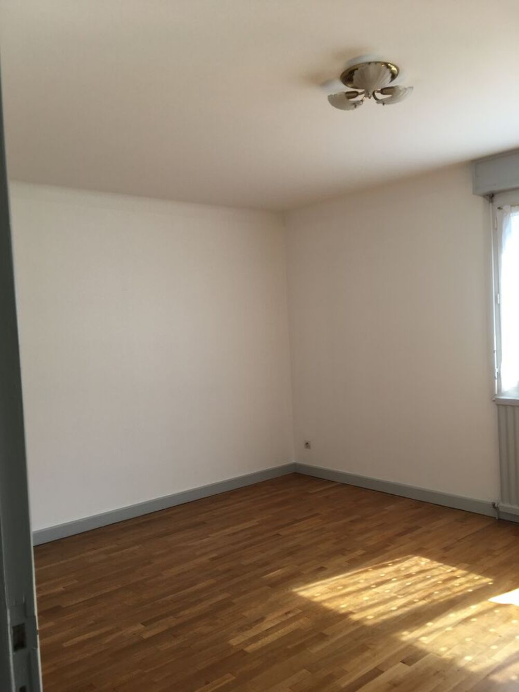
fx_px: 580
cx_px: 260
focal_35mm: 29
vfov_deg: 61.7
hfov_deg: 48.2
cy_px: 346
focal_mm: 4.15
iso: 25
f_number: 2.2
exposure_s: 1/126
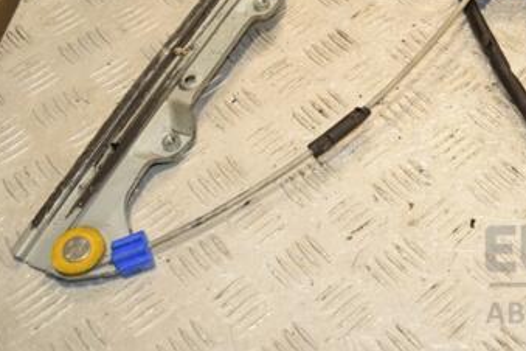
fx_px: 1008
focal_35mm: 69
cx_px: 456
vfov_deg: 19.4
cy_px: 42
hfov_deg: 28.3
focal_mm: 26
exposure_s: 1/200
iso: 800
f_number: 8
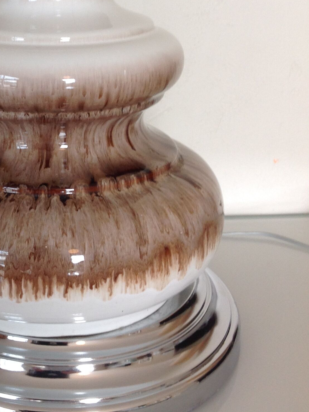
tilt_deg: -15.6
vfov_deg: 31.2
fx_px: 726
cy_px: 108
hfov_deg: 23.5
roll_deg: +1.8
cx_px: 43
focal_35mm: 61
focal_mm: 4.28
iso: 50
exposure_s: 1/24
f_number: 2.4
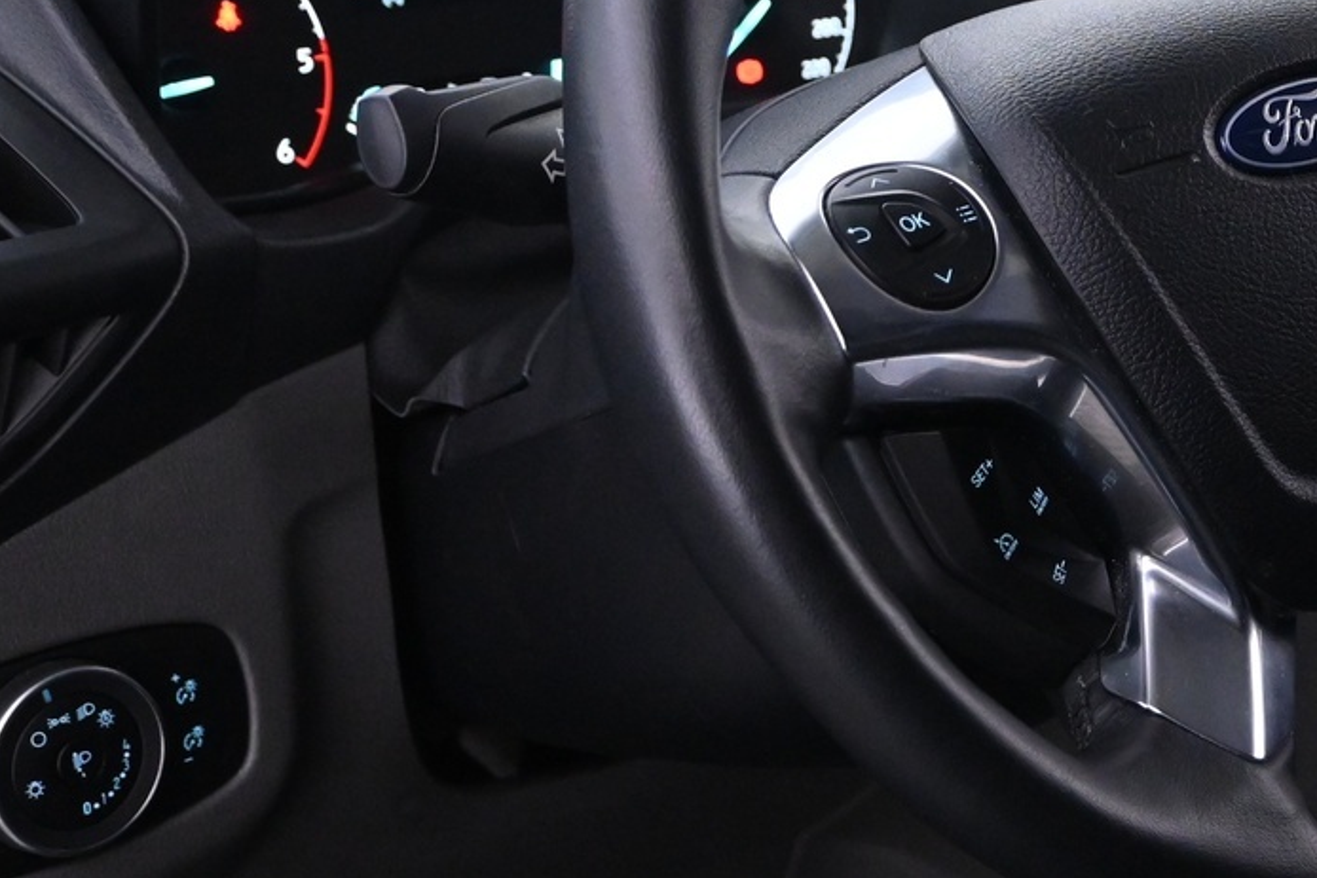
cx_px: 1245
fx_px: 2817
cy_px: 195
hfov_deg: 25.3
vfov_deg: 17.6
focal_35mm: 77
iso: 3200
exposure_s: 1/30
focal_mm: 22
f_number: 4
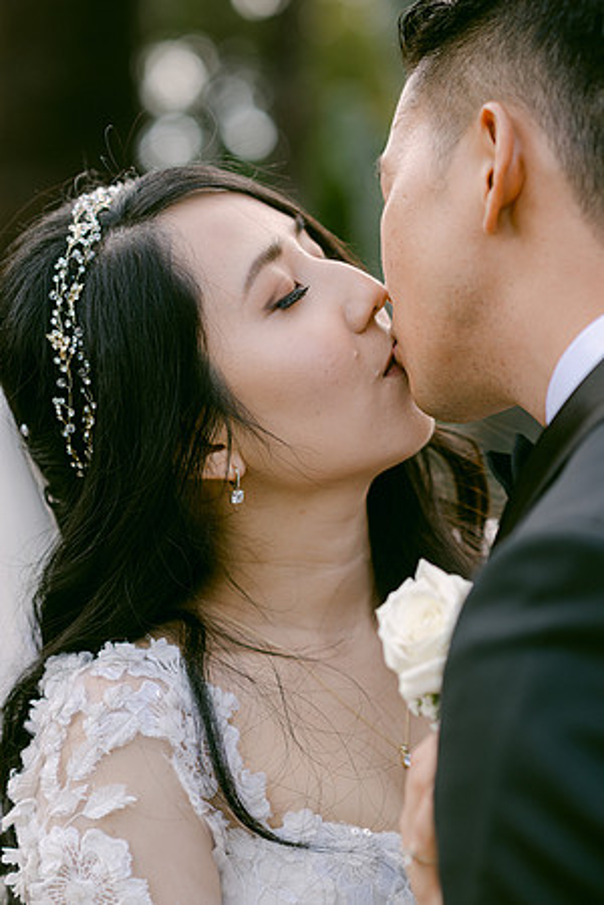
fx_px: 2139
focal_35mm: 85
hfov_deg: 16.1
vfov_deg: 23.9
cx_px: 302
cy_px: 452
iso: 100
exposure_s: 1/400
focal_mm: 85
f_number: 2.8
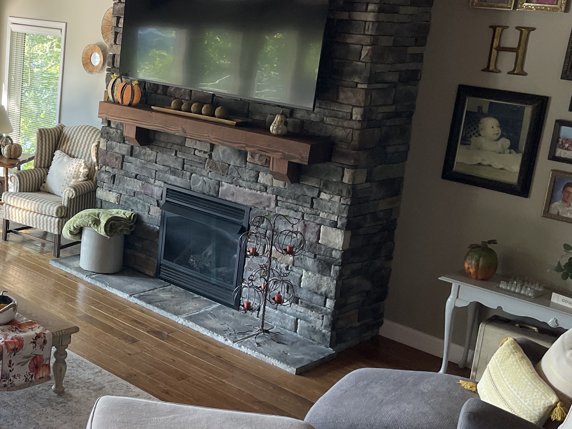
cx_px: 29
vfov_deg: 29.6
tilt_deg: -12.3
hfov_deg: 35.9
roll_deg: -3.6
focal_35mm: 49
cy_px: 170
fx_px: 810
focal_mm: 5.1
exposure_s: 1/120
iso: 125
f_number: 1.6
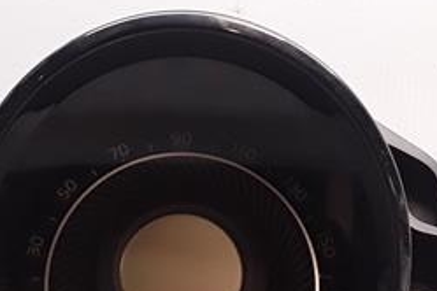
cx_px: 195
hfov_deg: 27.0
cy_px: 258
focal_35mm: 75
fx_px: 910
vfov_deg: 17.9
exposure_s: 1/100
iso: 100
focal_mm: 2.91
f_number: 1.9
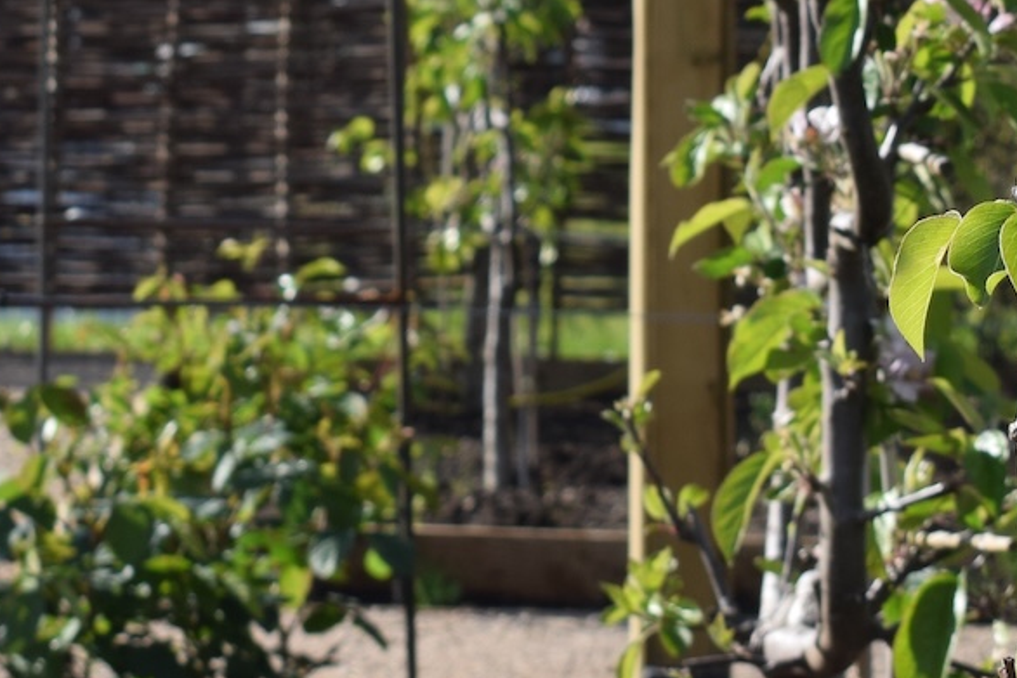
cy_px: 15
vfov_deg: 6.4
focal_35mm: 215
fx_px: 6075
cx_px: 154
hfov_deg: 9.5
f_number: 9
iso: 200
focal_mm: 42
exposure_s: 1/320
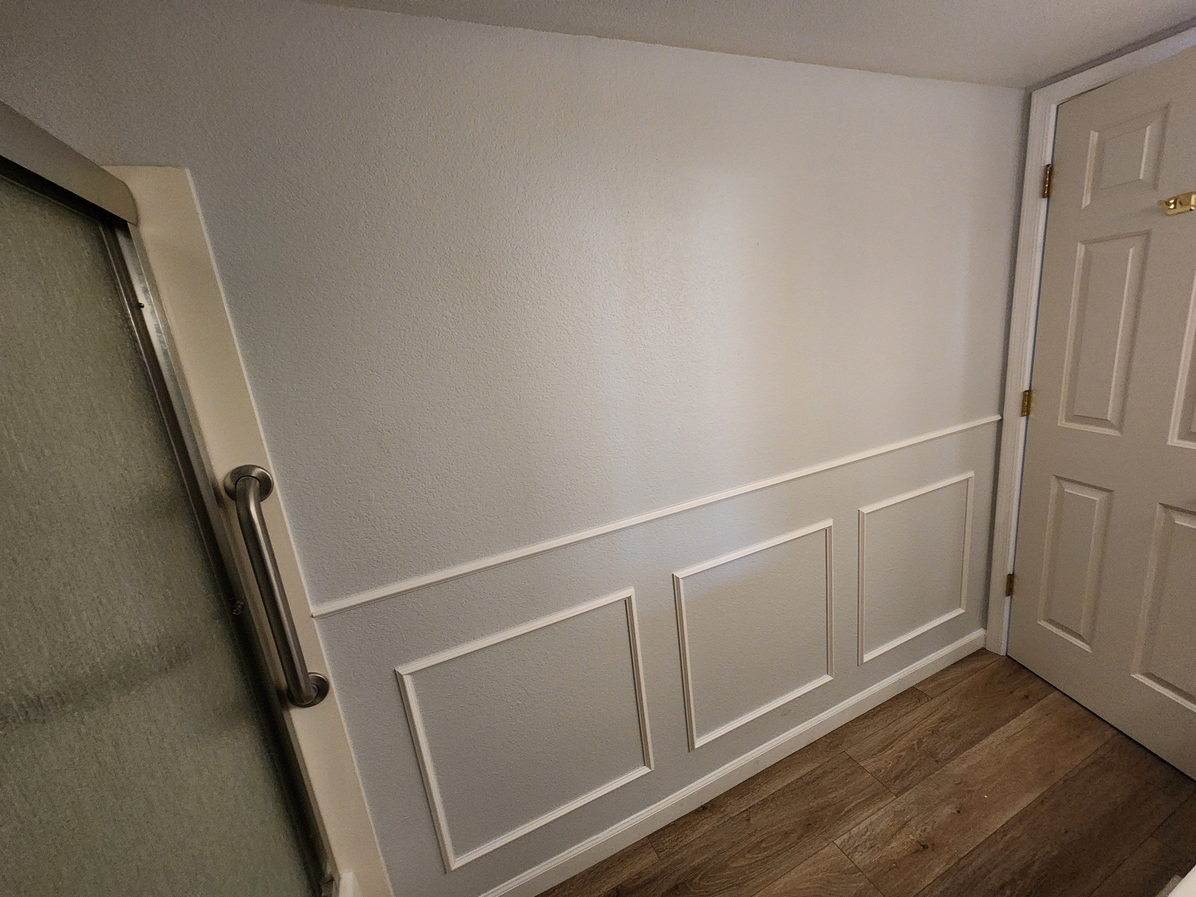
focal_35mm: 13
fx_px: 449
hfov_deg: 106.2
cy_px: 448
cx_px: 598
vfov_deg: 89.9
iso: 640
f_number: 2.2
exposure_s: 1/24
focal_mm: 2.2
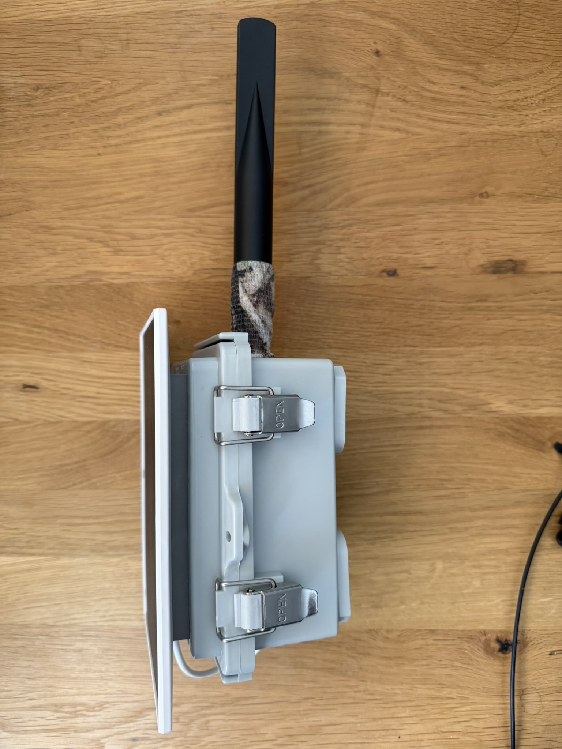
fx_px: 520
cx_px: 281
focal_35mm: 24
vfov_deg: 71.6
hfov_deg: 56.8
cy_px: 374
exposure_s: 1/77
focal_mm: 6.76
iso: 200
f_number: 1.78
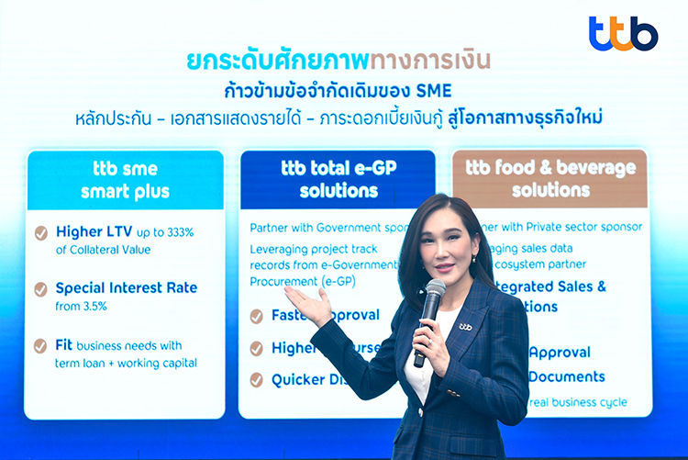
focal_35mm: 50
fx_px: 956
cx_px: 344
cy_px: 230
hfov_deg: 39.6
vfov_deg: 27.0
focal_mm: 50
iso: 640
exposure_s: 1/100
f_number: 4
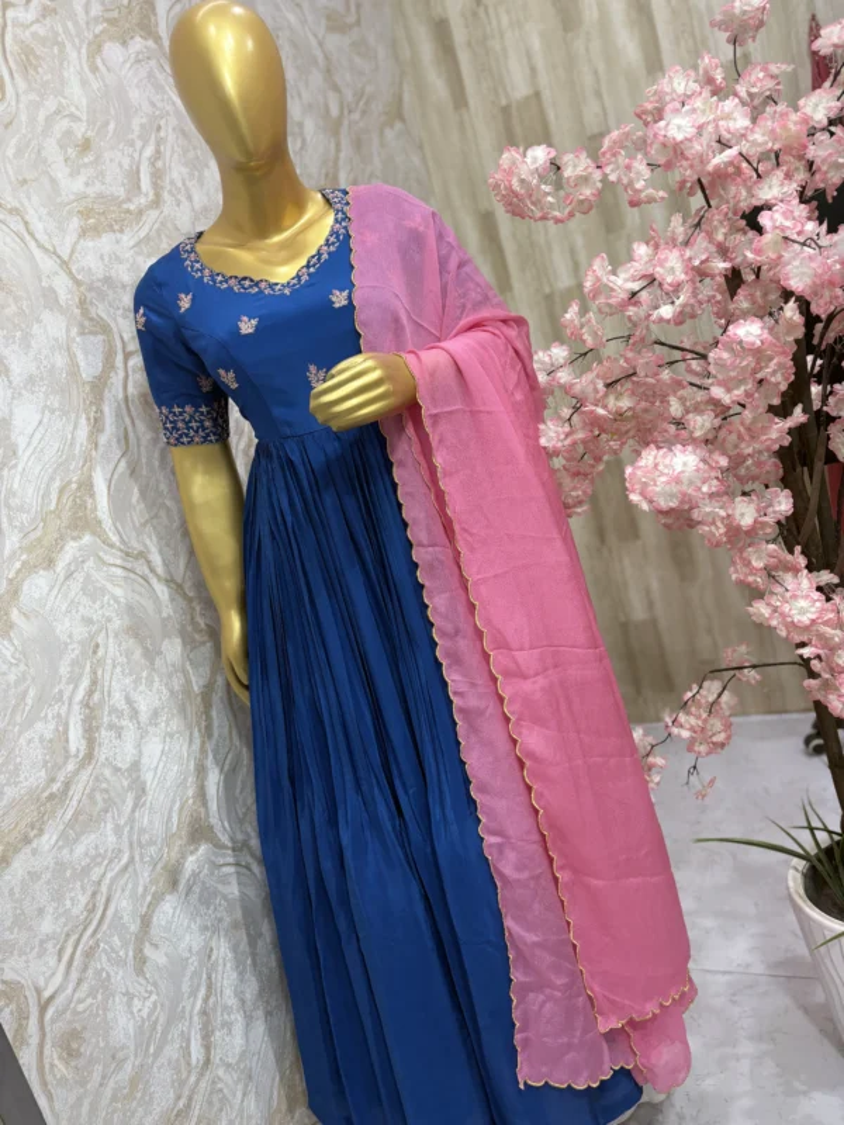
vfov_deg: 67.3
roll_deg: +15.4
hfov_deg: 53.1
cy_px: 562
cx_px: 422
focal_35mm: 26
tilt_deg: -12.4
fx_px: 845
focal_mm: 6
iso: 80
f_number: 1.6
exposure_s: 1/100
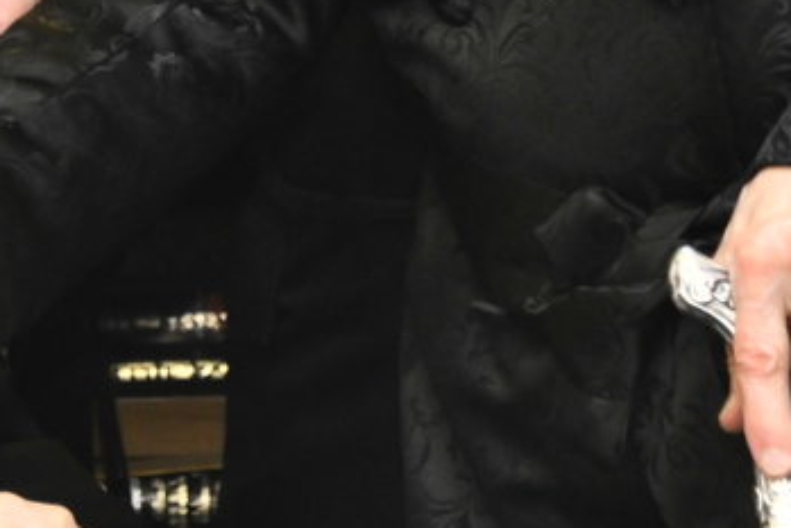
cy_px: -368
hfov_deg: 5.1
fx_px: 8814
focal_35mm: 401
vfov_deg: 3.4
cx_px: 147
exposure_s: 1/125
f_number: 5.6
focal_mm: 100
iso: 2000
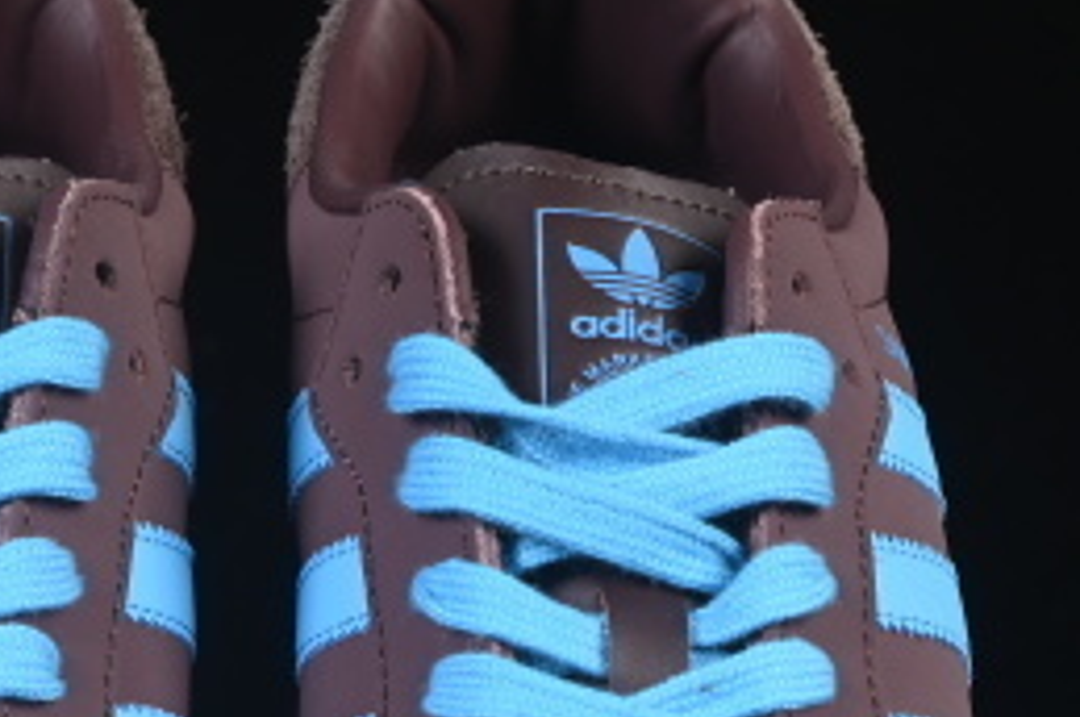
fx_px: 6951
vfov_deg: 5.9
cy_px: 898
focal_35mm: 232
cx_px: 267
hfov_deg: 8.9
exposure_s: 1/60
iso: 160
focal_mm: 50
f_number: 6.3
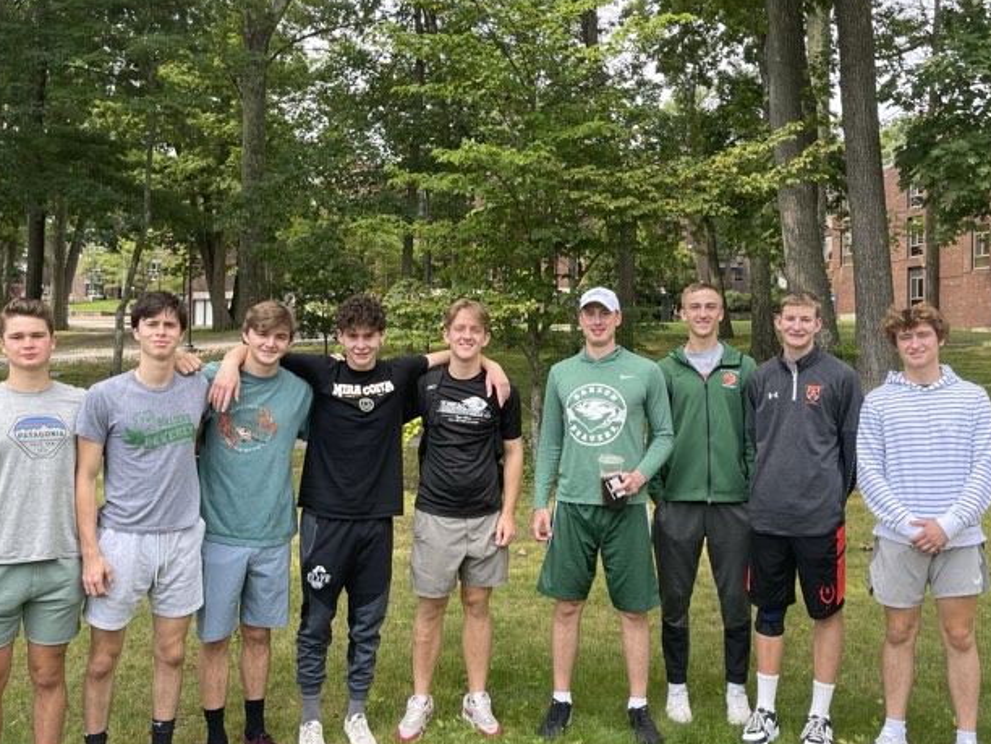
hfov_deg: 53.9
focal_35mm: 34
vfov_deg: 41.8
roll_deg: -0.9
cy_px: 339
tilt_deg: +1.1
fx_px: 973
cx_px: 536
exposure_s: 1/572
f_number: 1.6
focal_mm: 5.1
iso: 32
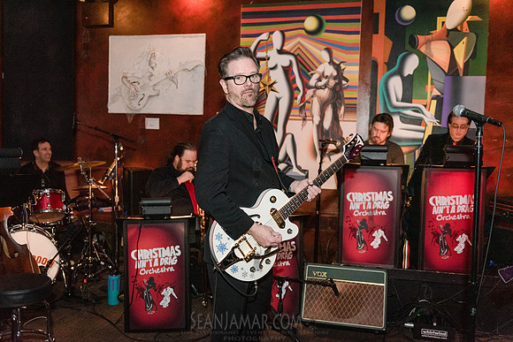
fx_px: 485
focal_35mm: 34
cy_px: 171
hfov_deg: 55.8
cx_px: 256
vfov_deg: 38.9
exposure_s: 1/200
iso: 4000
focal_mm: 34
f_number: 2.8
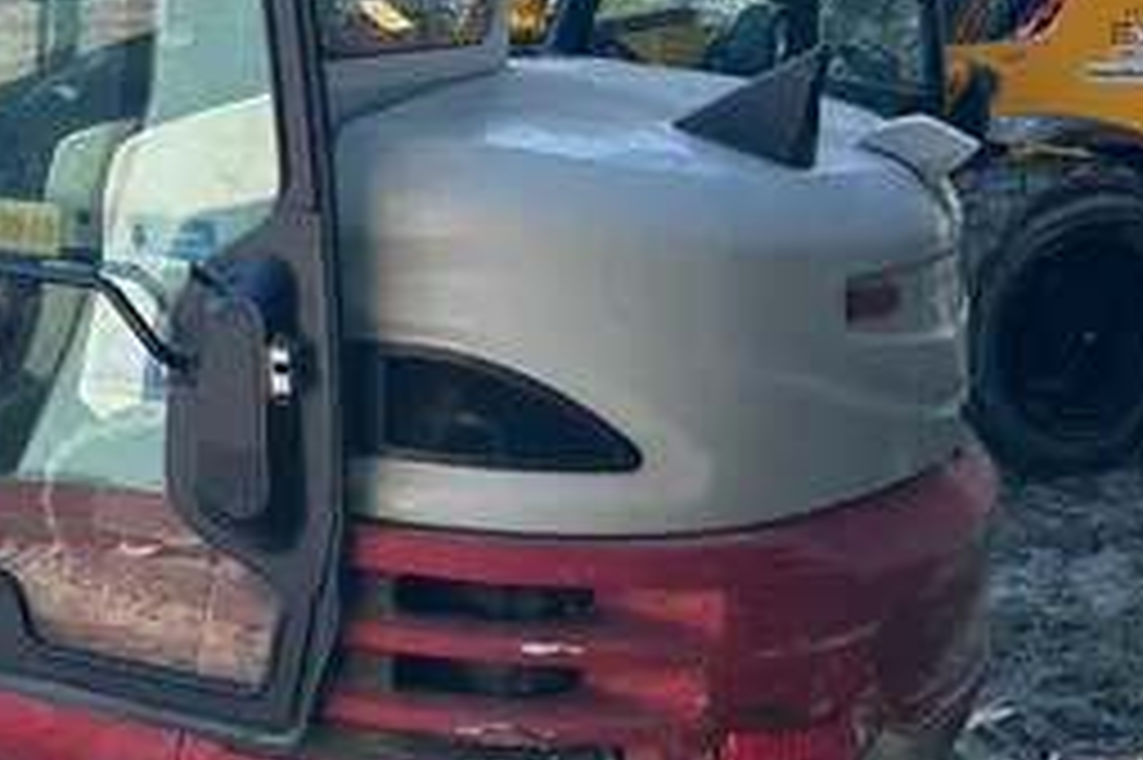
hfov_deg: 24.6
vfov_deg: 17.0
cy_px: -34
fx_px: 2475
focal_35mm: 78
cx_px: -40
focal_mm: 5.7
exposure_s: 1/991
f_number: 1.5
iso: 50
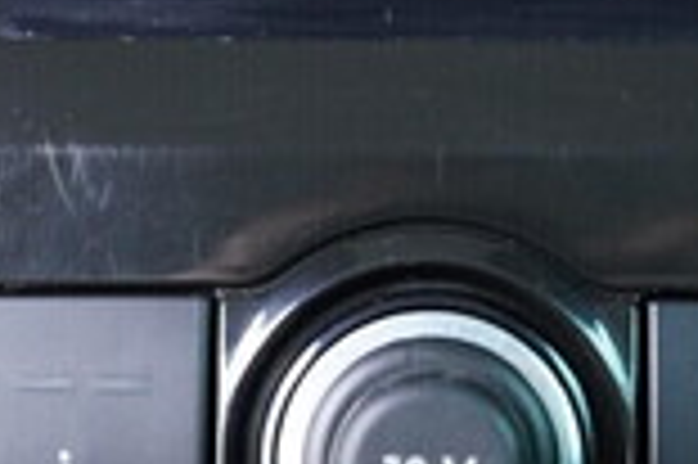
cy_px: 214
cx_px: 419
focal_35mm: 128
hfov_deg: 16.0
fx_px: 2479
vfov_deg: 10.7
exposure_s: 1/40
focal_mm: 24
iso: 1600
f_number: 2.8
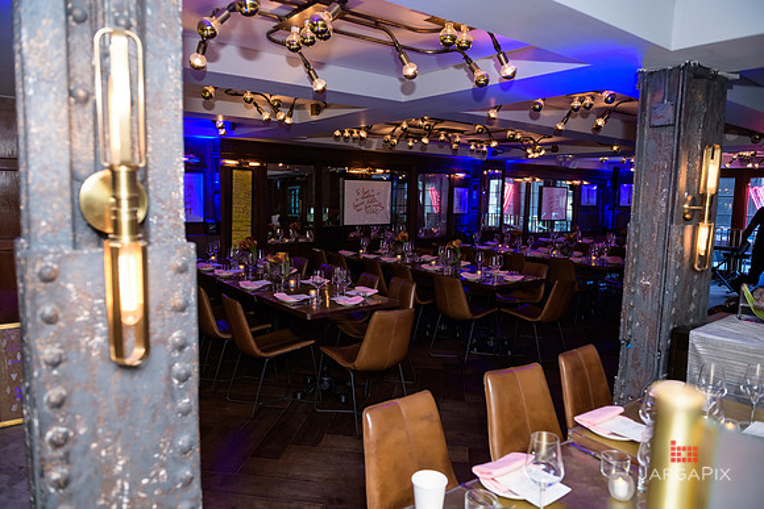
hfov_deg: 73.7
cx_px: 382
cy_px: 254
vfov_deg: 53.2
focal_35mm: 24
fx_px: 509
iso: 1000
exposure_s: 1/125
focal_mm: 24
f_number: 3.2
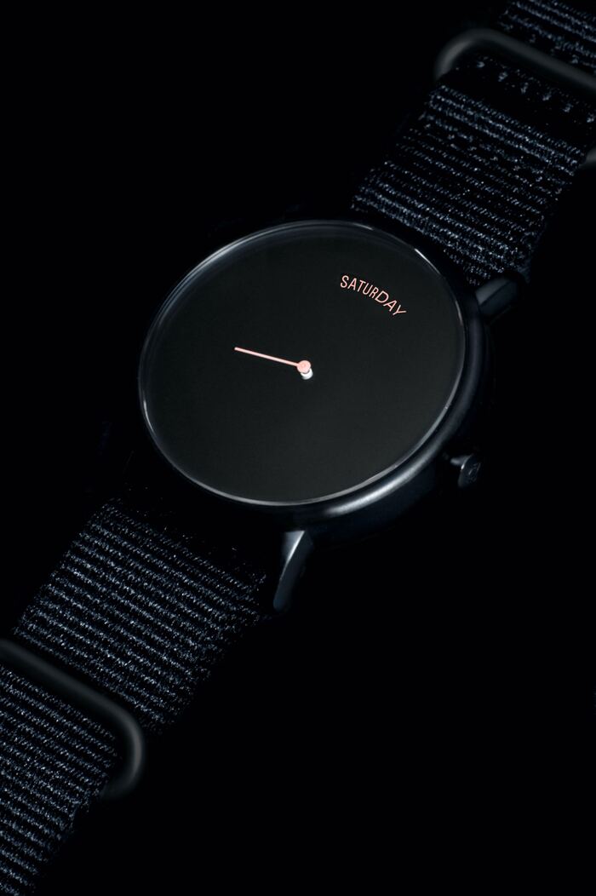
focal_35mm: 75
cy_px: 448
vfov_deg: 27.0
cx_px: 298
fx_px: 1865
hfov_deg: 18.2
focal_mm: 50
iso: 400
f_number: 7.1
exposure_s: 1/200
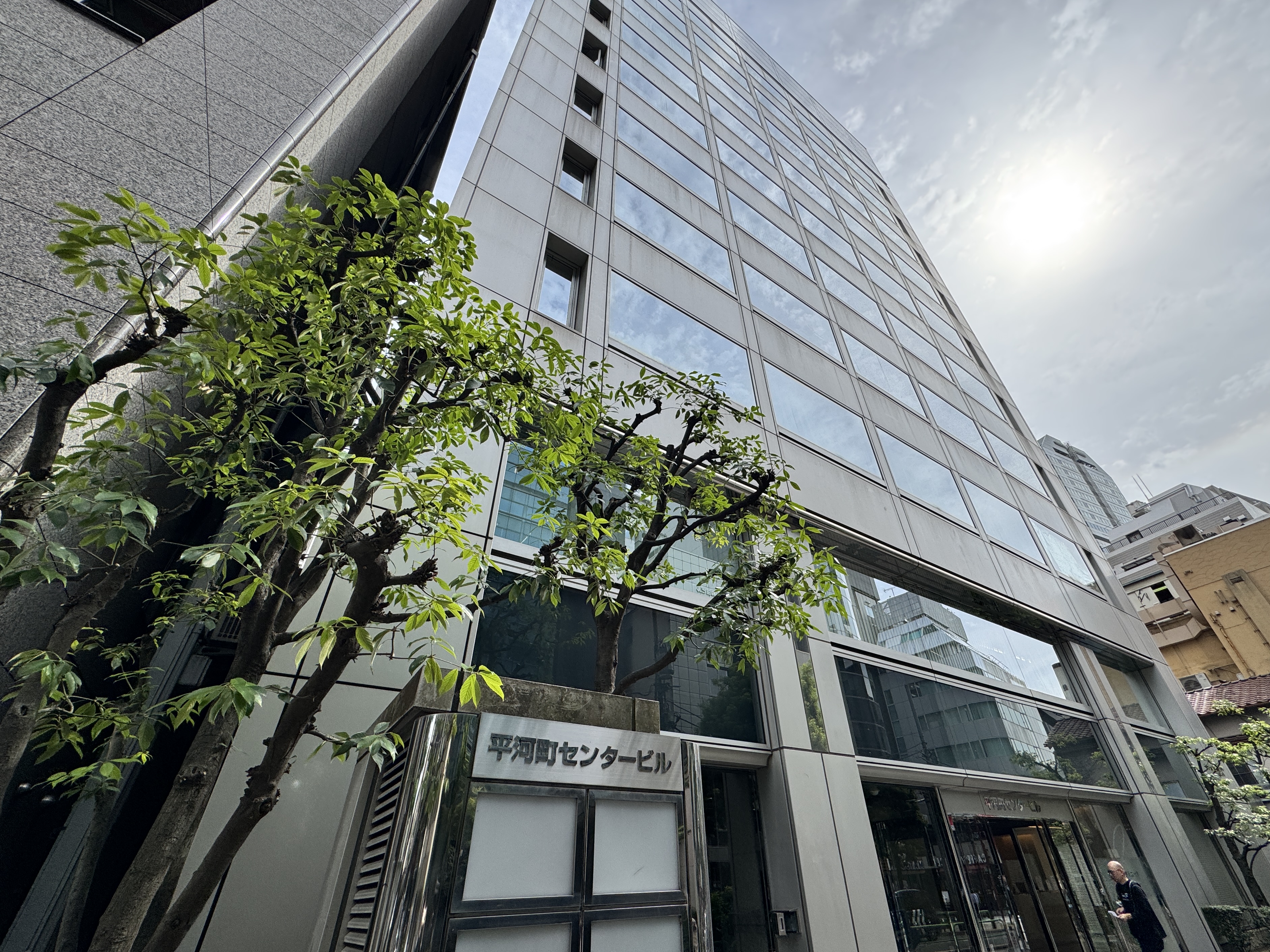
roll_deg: +2.9
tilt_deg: +36.2
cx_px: 670
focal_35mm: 15
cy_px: 501
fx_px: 550
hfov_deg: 98.1
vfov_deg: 81.7
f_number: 2.2
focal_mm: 2.22
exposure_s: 1/1420
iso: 50
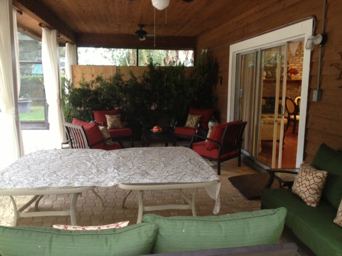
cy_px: 128
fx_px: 346
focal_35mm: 35
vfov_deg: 40.7
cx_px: 171
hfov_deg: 52.6
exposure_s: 1/20
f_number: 2.4
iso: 320
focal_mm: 4.28
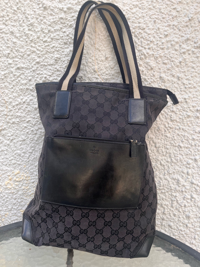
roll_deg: -0.4
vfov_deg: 67.3
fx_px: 200
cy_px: 134
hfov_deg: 53.1
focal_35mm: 26
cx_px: 100
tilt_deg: -12.2
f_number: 1.6
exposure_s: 1/520
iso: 50
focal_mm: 5.1
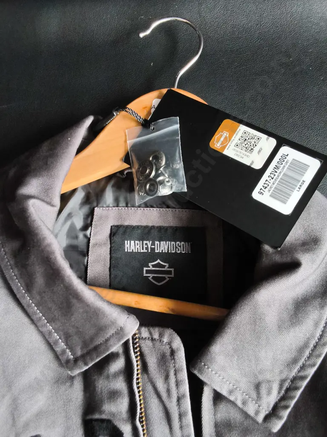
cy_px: 218
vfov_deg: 65.3
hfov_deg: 51.4
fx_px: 340
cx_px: 164
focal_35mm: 27
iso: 200
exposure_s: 1/100
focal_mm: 2.87
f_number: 2
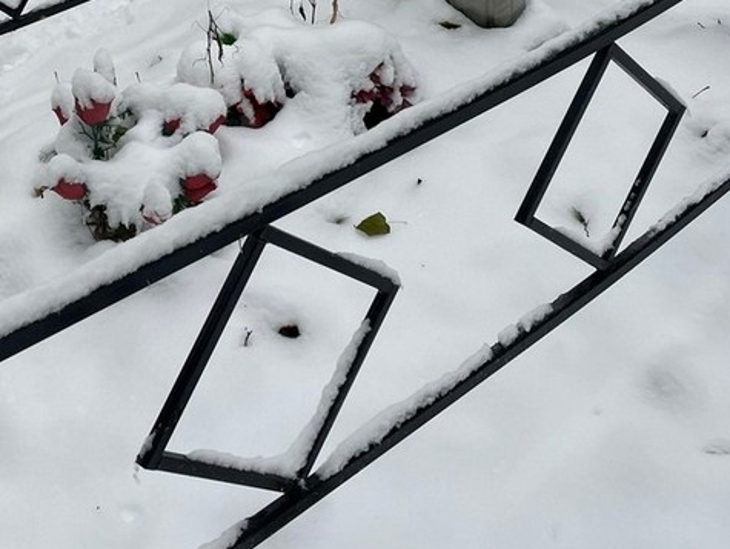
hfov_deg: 34.1
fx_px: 1182
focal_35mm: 56
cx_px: 258
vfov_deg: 25.4
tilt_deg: -22.0
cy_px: 62
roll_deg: +5.6
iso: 32
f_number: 1.6
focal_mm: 4.2
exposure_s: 1/121
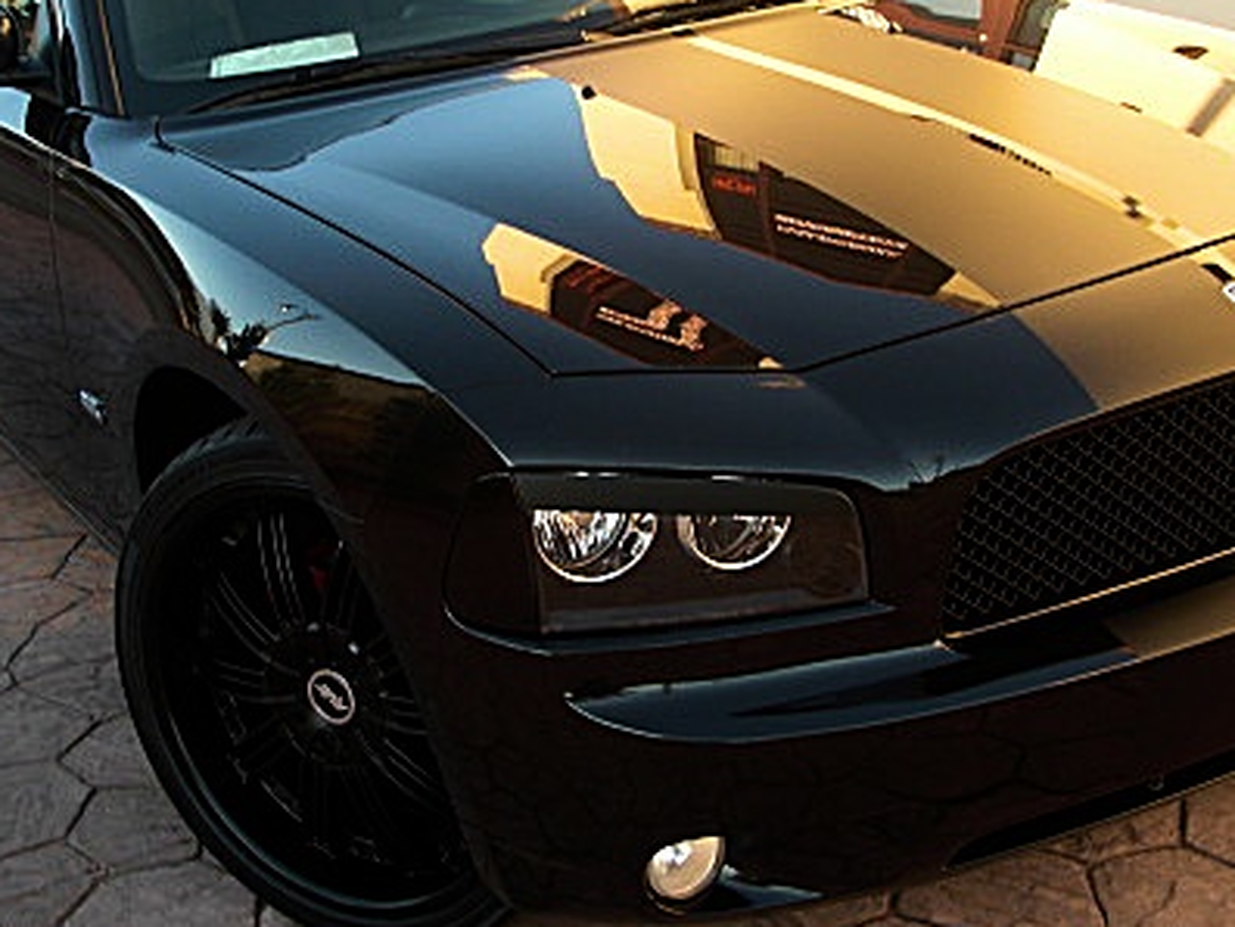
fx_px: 2070
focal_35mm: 58
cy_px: 339
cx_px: 613
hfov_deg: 33.2
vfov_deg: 25.2
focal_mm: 6.3
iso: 50
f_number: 2.8
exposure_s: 1/80
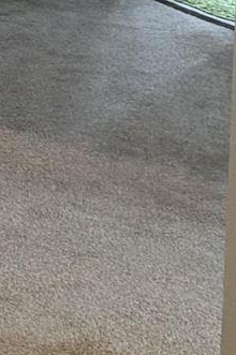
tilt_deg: -1.5
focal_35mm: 232
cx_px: -217
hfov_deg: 5.8
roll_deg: -2.6
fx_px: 2286
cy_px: -465
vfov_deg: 8.2
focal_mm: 6.76
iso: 250
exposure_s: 1/60
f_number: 1.78
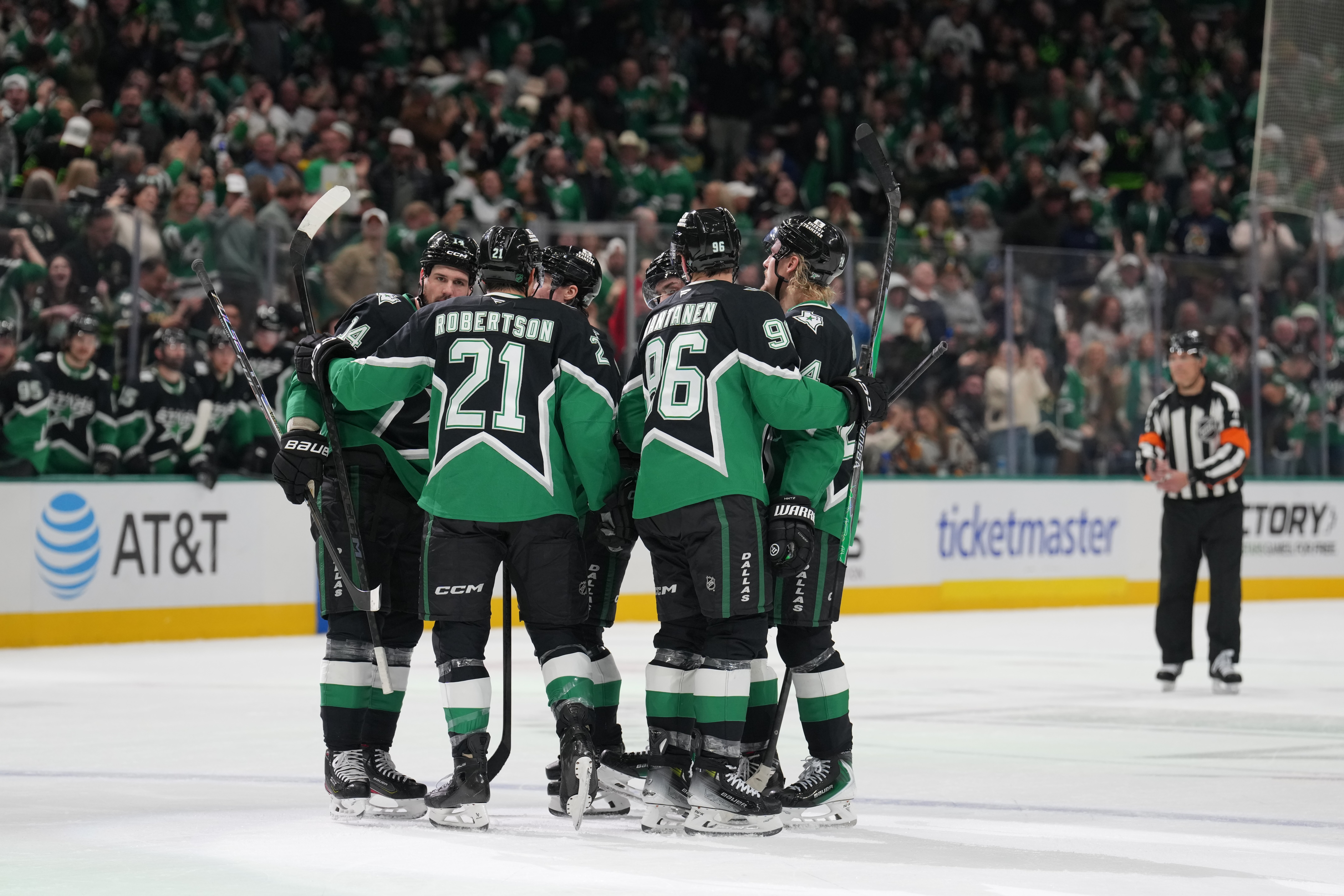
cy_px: 448
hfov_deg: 11.9
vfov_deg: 7.9
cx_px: 672
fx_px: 6458
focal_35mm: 173
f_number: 4
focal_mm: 173
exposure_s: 1/1250
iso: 2000
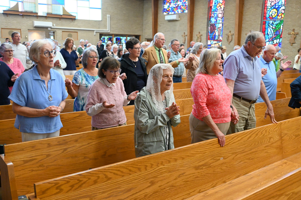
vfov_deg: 36.8
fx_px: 301
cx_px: 150
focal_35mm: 36
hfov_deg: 53.2
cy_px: 100
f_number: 4.8
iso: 6400
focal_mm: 36
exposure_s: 1/200
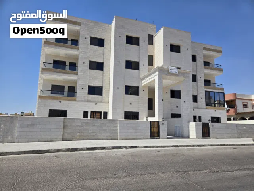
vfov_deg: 58.9
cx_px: 127
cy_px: 96
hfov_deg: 73.9
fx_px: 169
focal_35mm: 23
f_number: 1.8
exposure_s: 1/2715
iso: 25
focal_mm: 5.4
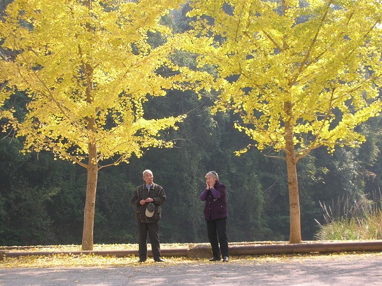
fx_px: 806
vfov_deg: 20.2
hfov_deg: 26.7
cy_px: 143
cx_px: 191
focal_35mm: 73
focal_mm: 12.2
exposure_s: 1/112
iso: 50
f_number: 4.4
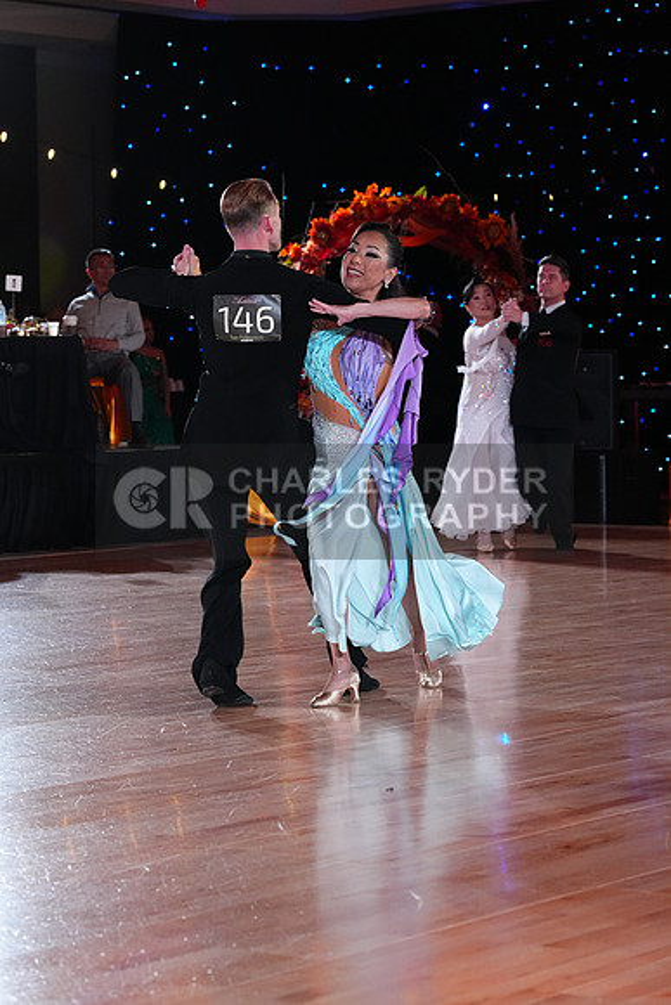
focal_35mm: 105
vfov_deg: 19.5
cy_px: 502
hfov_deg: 13.0
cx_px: 336
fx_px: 2934
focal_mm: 105
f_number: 5.6
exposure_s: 1/400
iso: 5000
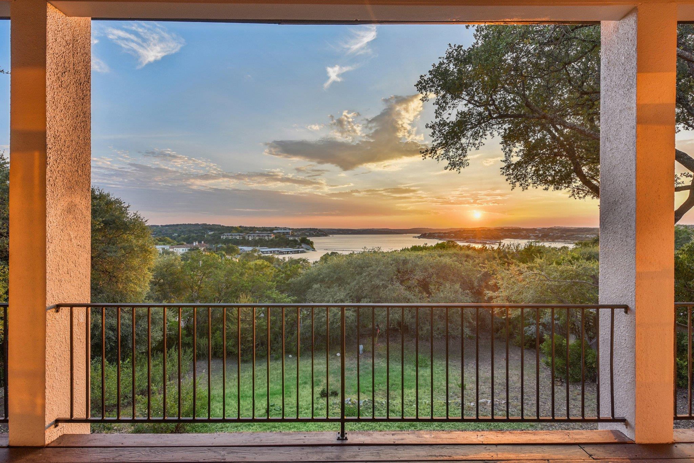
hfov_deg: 93.3
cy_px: 232
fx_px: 328
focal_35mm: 17
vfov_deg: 70.4
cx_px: 347
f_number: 8
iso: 100
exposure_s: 1/50
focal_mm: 17
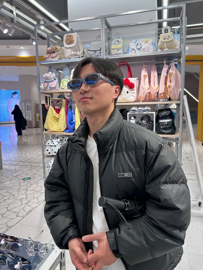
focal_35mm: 26
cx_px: 102
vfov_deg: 67.3
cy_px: 135
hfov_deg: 53.1
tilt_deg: -6.5
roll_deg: +0.9
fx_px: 203
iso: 64
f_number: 1.5
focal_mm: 5.7
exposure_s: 1/149
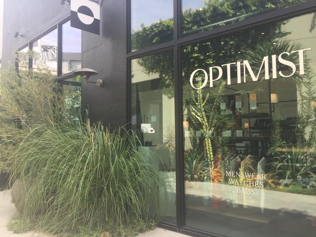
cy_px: 118
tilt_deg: +3.0
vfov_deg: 48.2
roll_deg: -0.6
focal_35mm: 29
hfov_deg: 61.7
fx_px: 265
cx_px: 158
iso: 32
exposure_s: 1/260
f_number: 2.2
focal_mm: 4.15
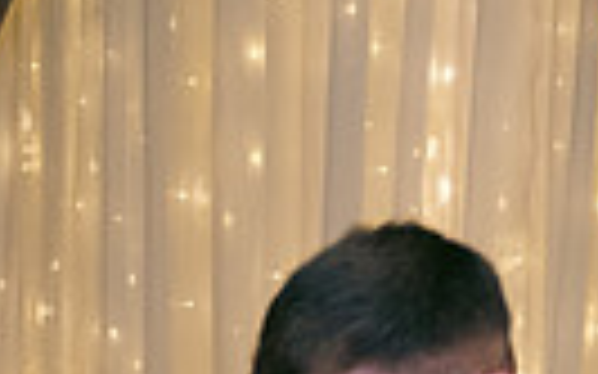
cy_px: 786
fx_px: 2753
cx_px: -13
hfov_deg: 12.2
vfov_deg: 7.4
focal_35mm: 169
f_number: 3.5
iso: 800
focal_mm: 38
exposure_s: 1/160
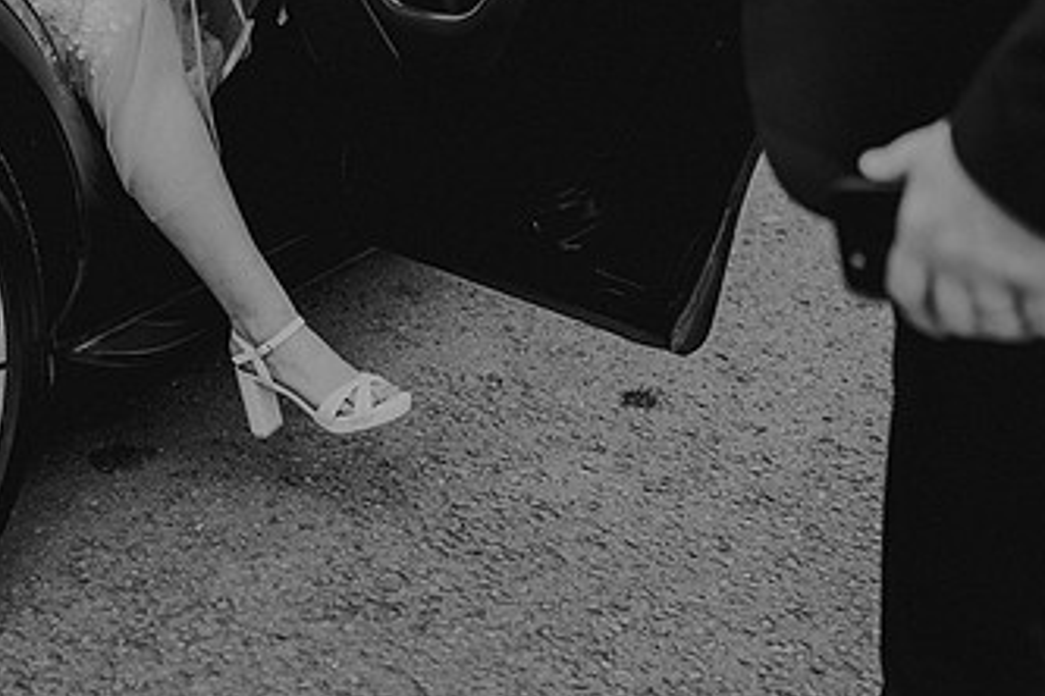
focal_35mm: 61
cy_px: 259
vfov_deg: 22.2
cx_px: 220
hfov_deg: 32.1
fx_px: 1771
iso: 200
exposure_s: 1/320
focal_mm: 35
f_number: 2
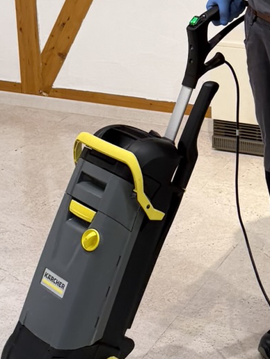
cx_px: 193
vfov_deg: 20.5
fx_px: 988
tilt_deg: -17.8
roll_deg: +1.5
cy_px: 94
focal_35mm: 95
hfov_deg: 15.5
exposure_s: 1/50
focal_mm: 6.76
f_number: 1.78
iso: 200
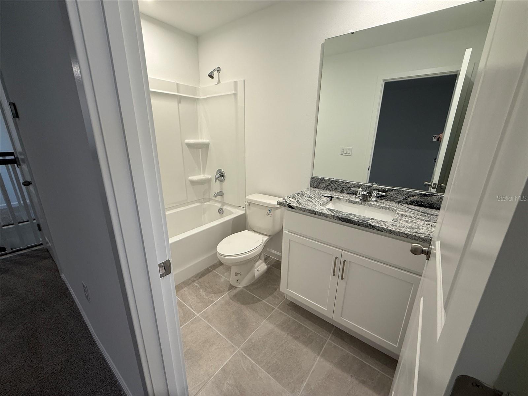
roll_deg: -1.3
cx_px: 264
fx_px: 214
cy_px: 198
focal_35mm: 14
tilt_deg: -18.4
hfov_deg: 102.1
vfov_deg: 85.7
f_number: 2.2
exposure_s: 1/120
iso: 160
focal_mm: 2.22
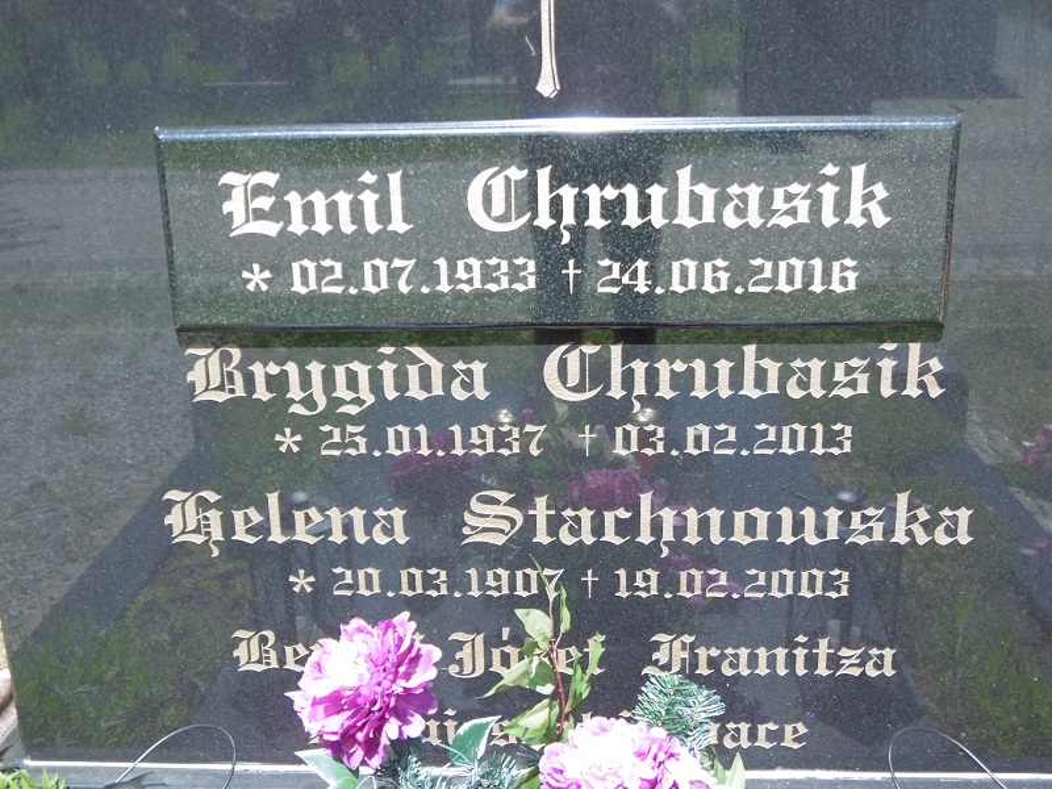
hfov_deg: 43.9
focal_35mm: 43
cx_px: 526
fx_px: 1307
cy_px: 394
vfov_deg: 33.6
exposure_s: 1/250
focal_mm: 7.7
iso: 100
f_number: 3.8
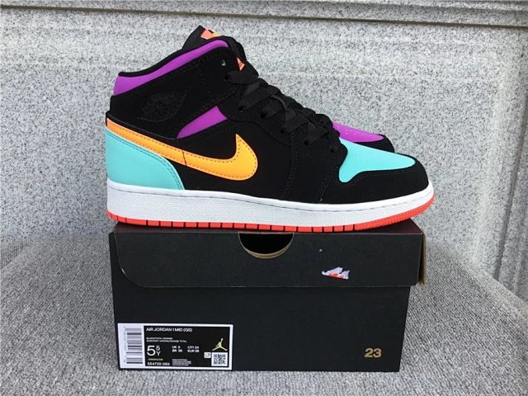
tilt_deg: -16.2
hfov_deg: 58.4
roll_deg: -1.5
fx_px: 473
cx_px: 264
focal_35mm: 31
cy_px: 198
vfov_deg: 45.4
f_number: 2.4
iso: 25
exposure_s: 1/131
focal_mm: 3.3
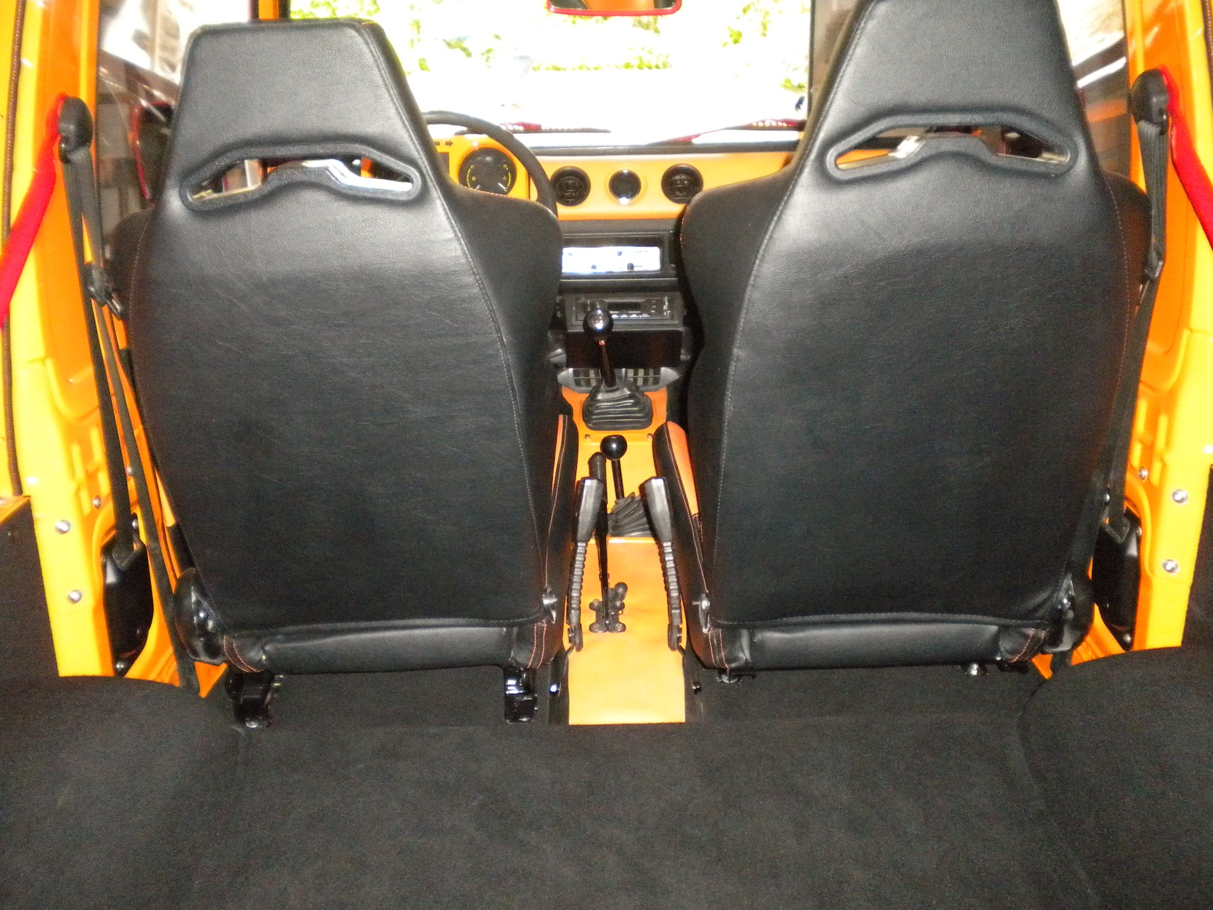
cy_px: 455
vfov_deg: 40.7
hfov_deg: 52.6
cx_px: 606
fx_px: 1226
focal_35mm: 35
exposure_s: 1/30
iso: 800
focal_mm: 6.3
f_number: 3.1
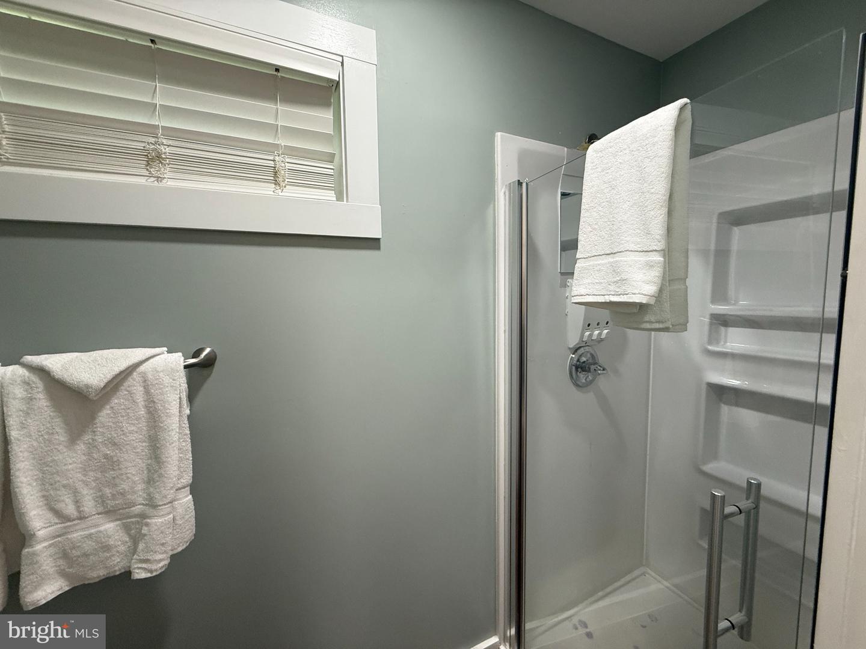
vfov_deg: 85.7
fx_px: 350
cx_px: 433
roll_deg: +1.0
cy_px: 324
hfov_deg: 102.1
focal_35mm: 14
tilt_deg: -4.9
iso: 250
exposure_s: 1/120
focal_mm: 2.22
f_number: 2.2
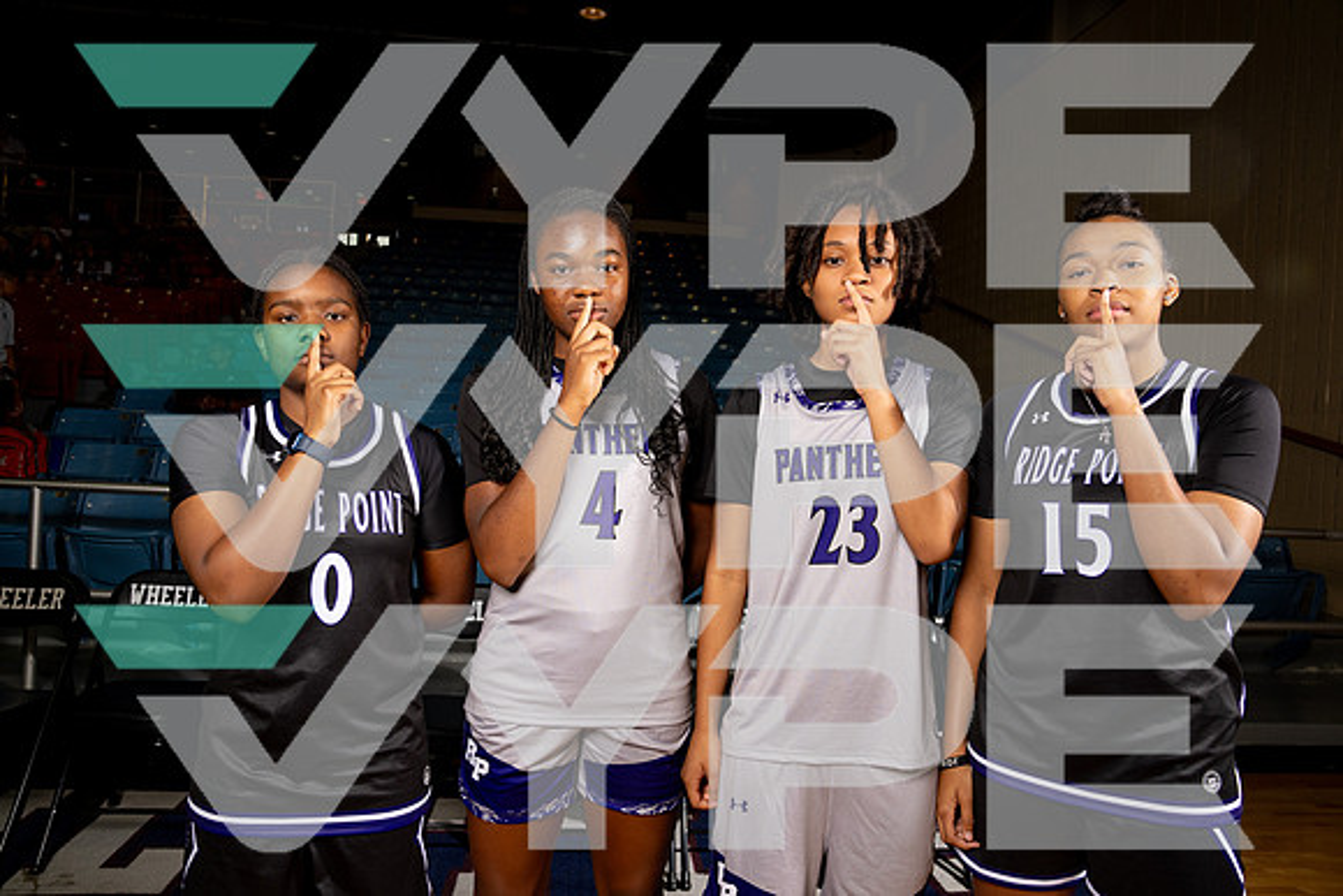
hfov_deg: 73.7
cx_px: 672
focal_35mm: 24
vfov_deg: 53.2
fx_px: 896
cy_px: 448
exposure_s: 1/125
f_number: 7.1
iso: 250
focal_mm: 24
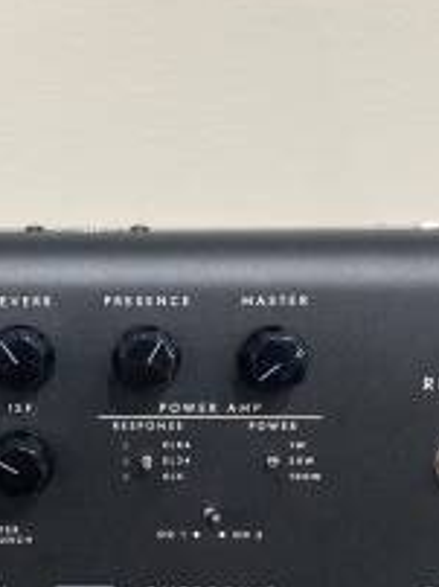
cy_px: 346
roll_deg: +0.3
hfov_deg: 21.6
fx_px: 1135
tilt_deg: -24.1
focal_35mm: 67
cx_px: 93
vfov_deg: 28.9
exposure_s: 1/120
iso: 125
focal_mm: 4.25
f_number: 1.8
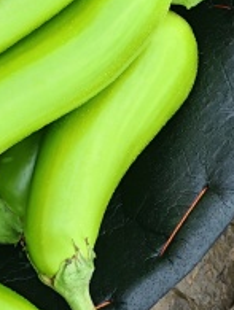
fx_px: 1177
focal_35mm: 131
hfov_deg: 10.6
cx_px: -193
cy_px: -390
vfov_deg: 12.4
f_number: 1.9
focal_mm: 6.67
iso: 50
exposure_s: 1/240
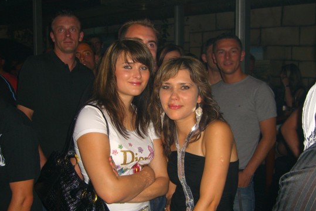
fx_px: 386
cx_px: 152
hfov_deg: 44.5
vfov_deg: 30.5
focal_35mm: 44
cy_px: 120
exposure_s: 1/60
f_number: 2.8
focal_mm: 7.9
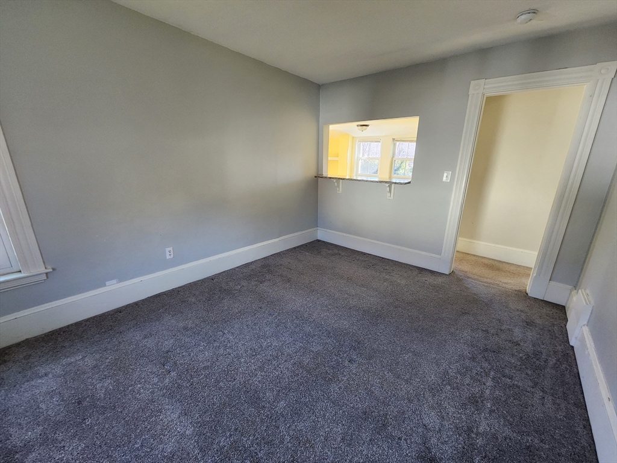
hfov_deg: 106.2
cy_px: 232
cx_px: 308
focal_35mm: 13
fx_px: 232
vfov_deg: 89.9
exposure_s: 1/60
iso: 400
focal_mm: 2.2
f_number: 2.2
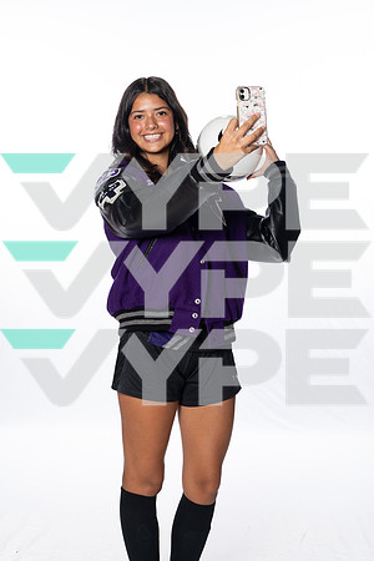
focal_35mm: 70
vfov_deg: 28.8
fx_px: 1091
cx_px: 187
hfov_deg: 19.5
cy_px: 280
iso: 800
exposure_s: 1/250
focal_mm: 70
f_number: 8
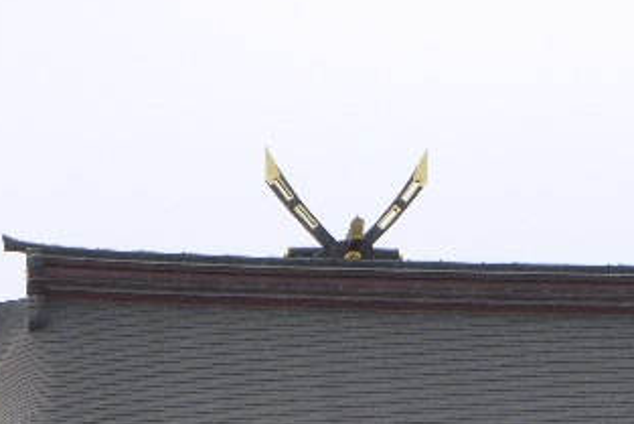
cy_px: 716
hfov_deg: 12.1
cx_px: 342
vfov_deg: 7.9
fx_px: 2995
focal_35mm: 170
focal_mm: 9
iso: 100
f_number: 4.9
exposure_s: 1/100
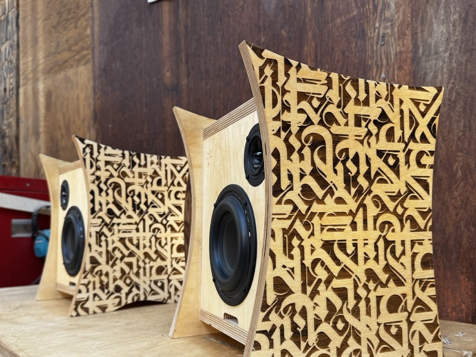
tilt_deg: +1.1
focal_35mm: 33
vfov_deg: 42.7
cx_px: 236
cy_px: 217
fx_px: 454
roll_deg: +2.3
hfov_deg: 55.4
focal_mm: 6.76
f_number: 1.78
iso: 80
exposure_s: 1/120
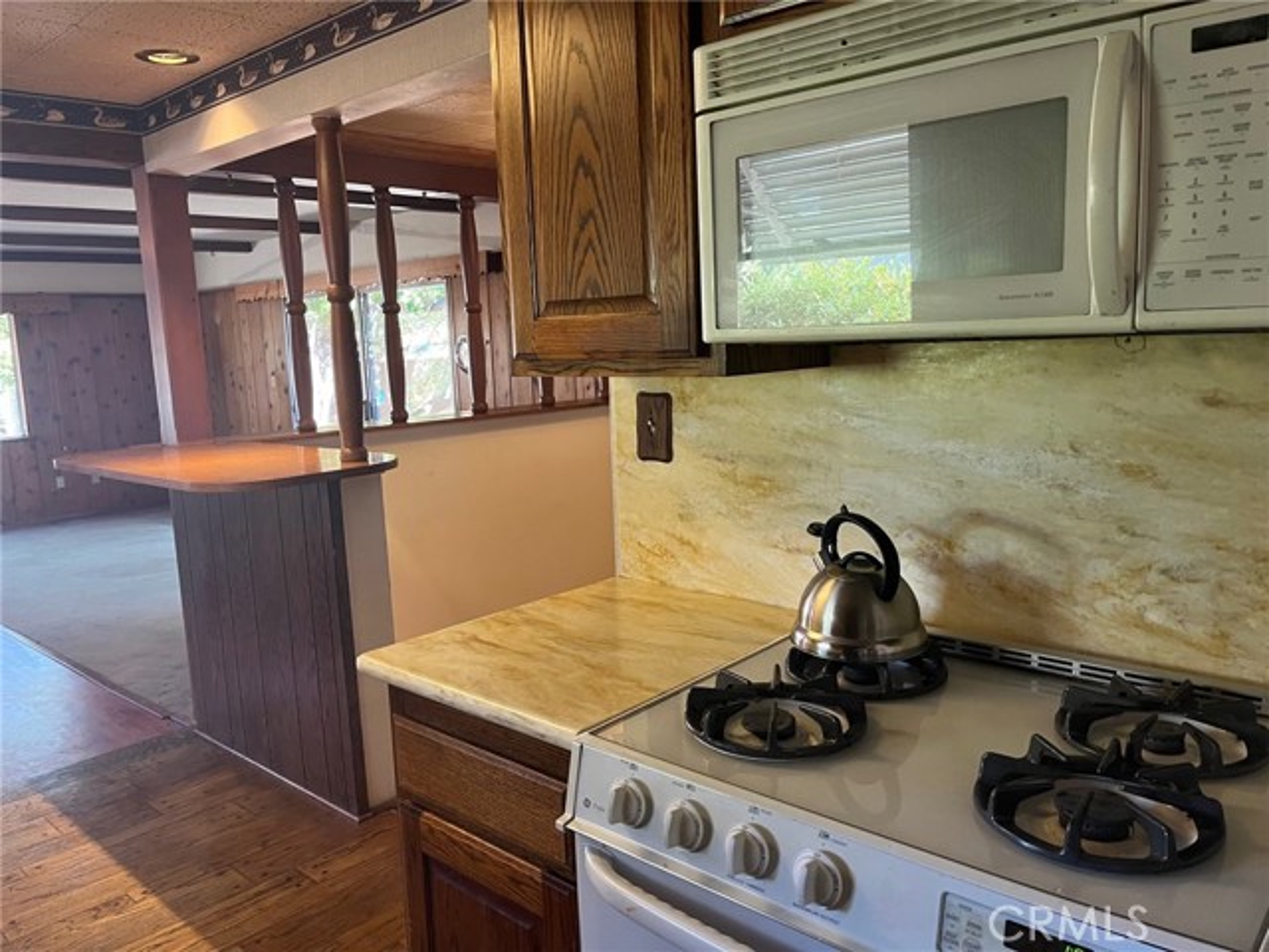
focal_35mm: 26
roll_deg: +2.3
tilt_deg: -8.9
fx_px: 953
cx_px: 634
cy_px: 476
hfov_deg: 67.3
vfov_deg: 53.1
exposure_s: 1/60
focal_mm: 5.1
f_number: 1.6
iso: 250
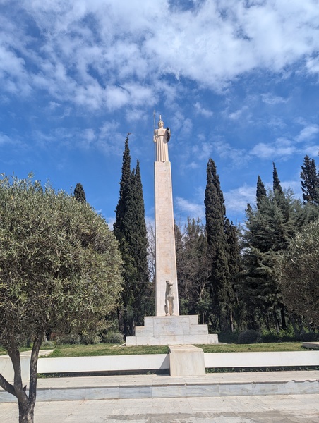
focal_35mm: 24
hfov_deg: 57.0
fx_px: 294
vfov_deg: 71.5
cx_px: 160
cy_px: 212
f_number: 1.85
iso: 47
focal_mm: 6.81
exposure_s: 1/2976
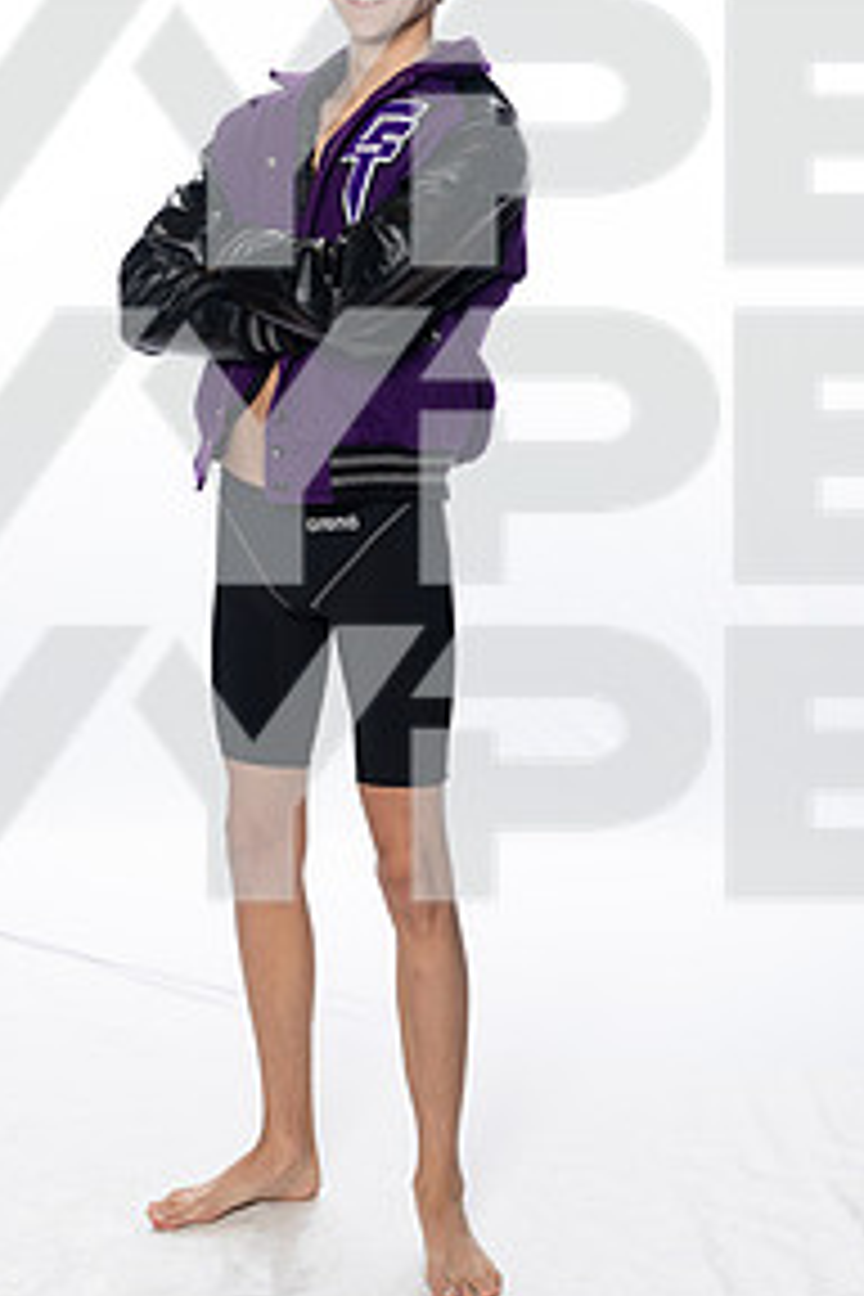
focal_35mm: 78
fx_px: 2808
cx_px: 369
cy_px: 450
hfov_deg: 17.5
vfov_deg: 25.9
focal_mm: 50
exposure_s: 1/250
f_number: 8
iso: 800
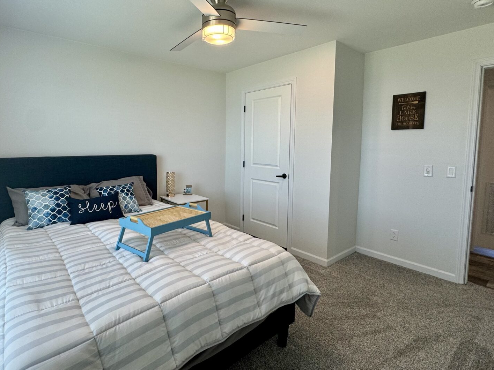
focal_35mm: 19
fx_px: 271
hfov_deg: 83.9
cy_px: 165
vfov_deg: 68.5
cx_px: 204
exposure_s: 1/120
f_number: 2.2
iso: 100
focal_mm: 2.22
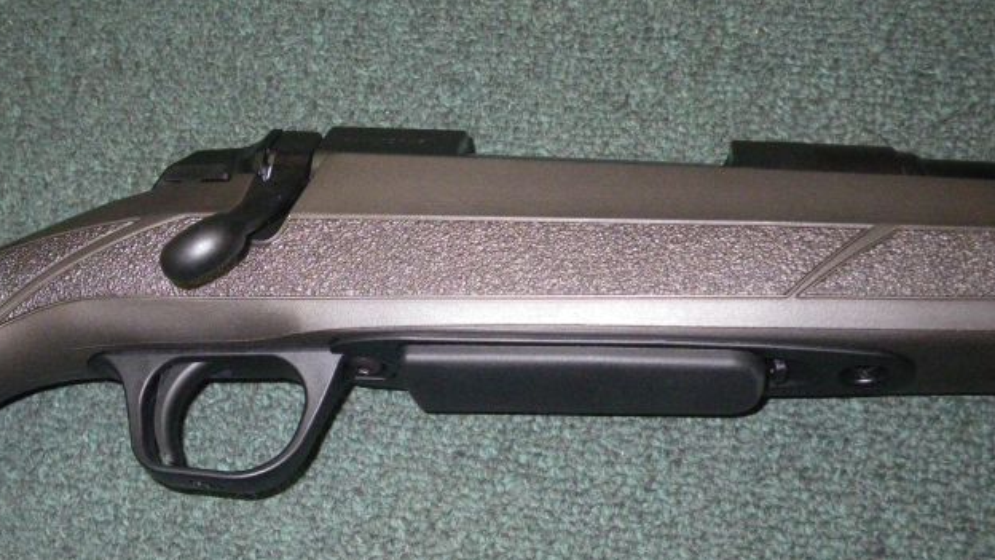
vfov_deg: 27.1
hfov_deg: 46.1
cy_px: 304
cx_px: 386
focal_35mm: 44
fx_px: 1161
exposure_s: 1/50
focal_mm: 5
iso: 400
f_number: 3.5
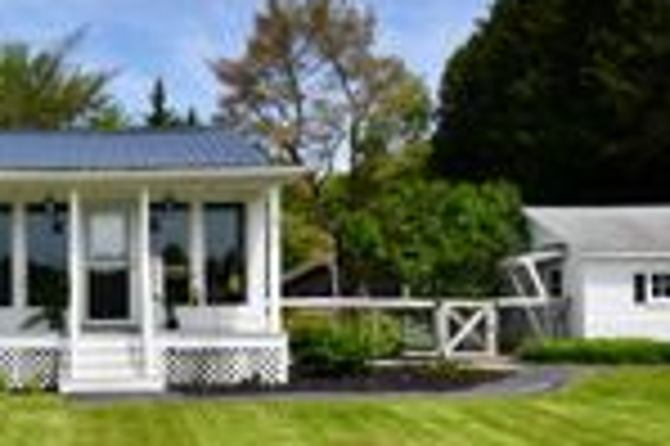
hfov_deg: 39.4
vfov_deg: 28.4
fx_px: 874
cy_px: 304
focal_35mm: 47
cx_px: 85
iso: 4000
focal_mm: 14
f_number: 16
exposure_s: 1/3200
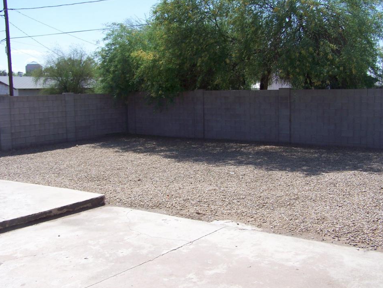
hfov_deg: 45.8
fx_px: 454
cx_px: 192
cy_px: 142
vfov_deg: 35.1
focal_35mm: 41
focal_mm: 6.3
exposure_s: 1/500
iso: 64
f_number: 4
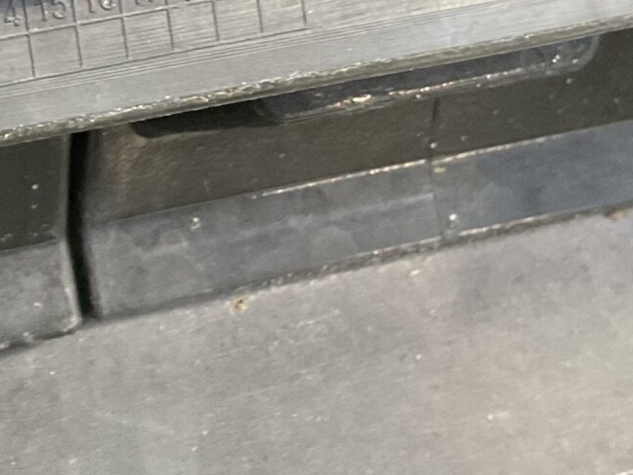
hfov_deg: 16.6
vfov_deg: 12.5
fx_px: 2084
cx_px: -123
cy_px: -192
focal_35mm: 114
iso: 125
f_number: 1.8
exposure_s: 1/50
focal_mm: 3
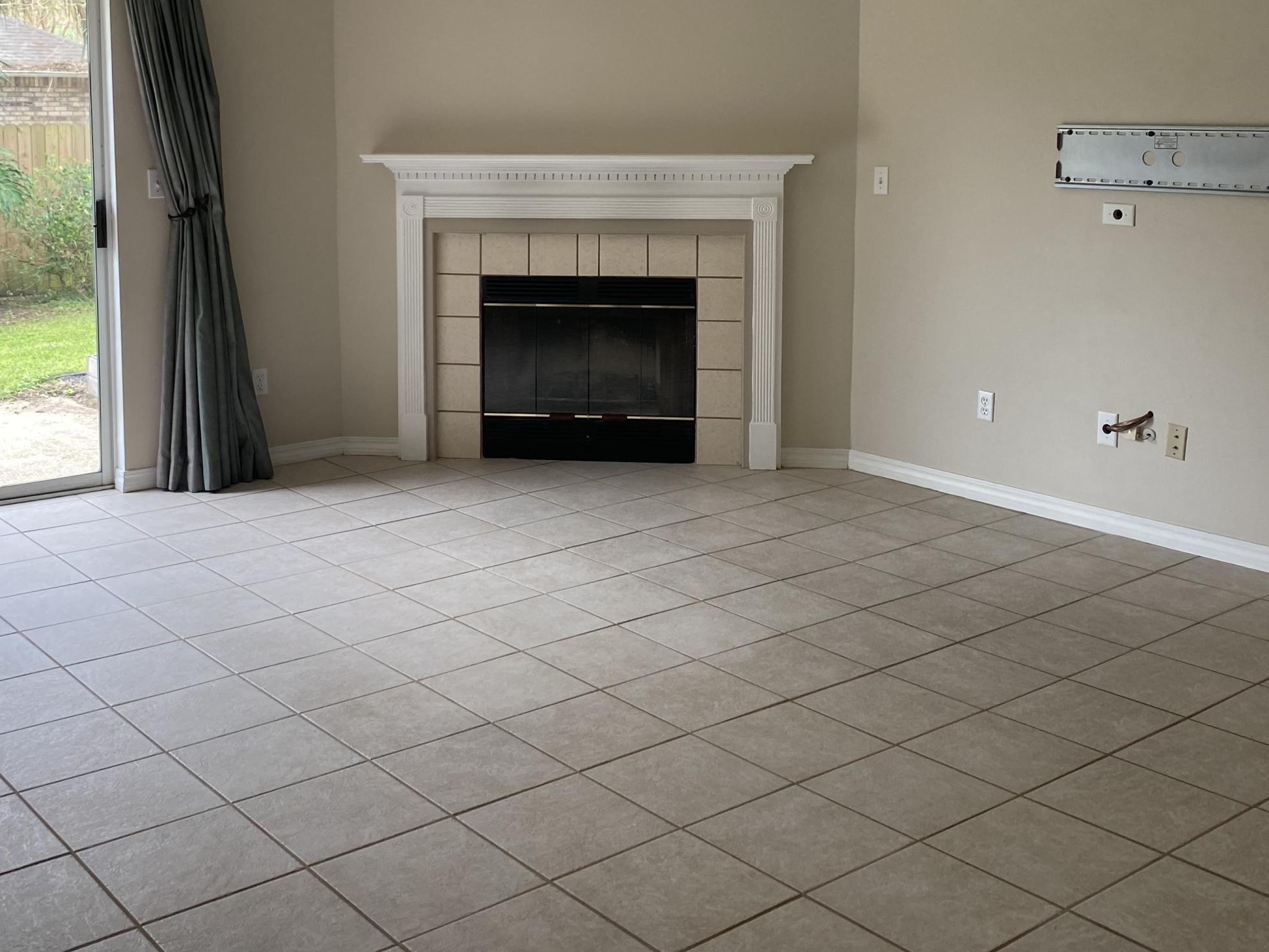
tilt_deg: -6.7
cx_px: 583
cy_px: 279
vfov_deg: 35.4
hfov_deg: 46.7
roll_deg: -0.2
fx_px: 1467
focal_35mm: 40
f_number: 1.8
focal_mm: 4.25
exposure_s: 1/122
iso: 50
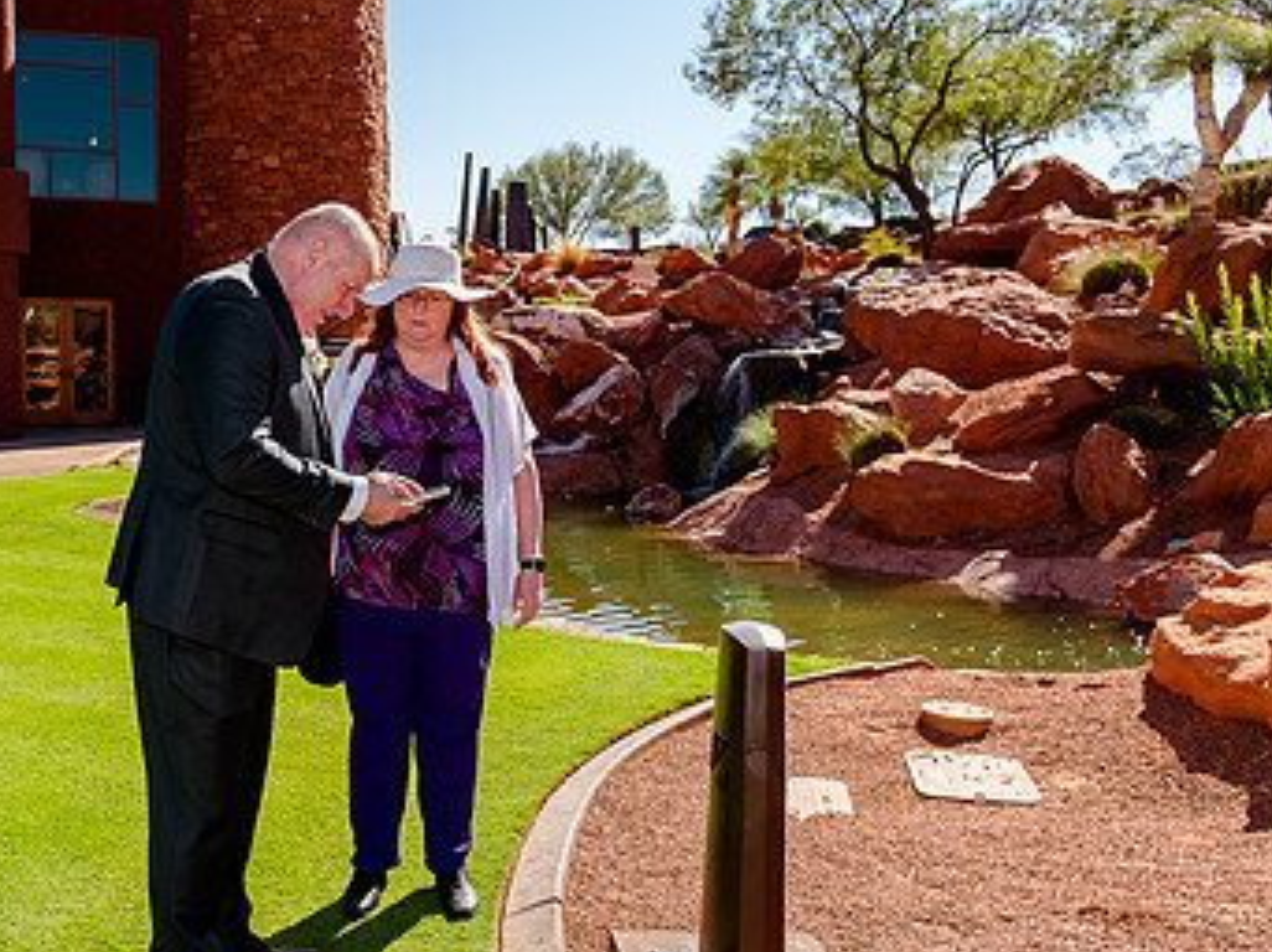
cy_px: 538
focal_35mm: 41
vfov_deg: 35.0
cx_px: 304
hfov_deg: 44.2
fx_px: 1506
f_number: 7.1
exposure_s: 1/250
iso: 200
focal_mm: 24
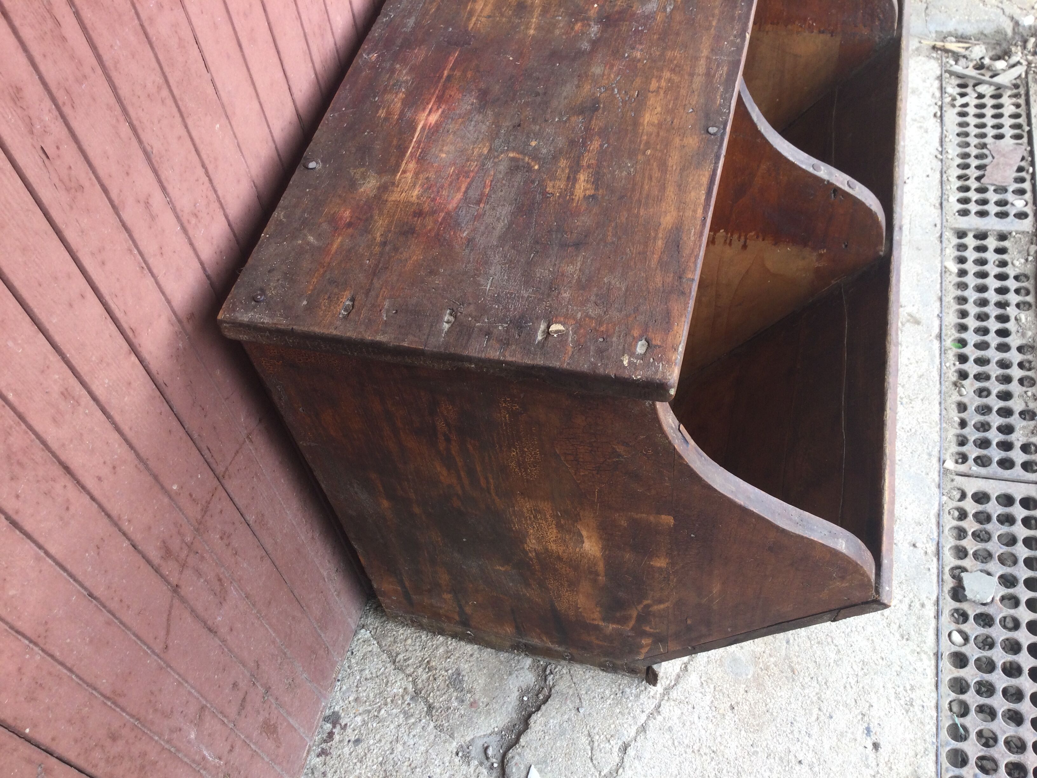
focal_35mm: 31
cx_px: 518
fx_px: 929
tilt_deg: -54.7
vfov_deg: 45.4
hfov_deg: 58.4
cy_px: 389
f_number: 2.4
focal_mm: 3.3
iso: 25
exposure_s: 1/50
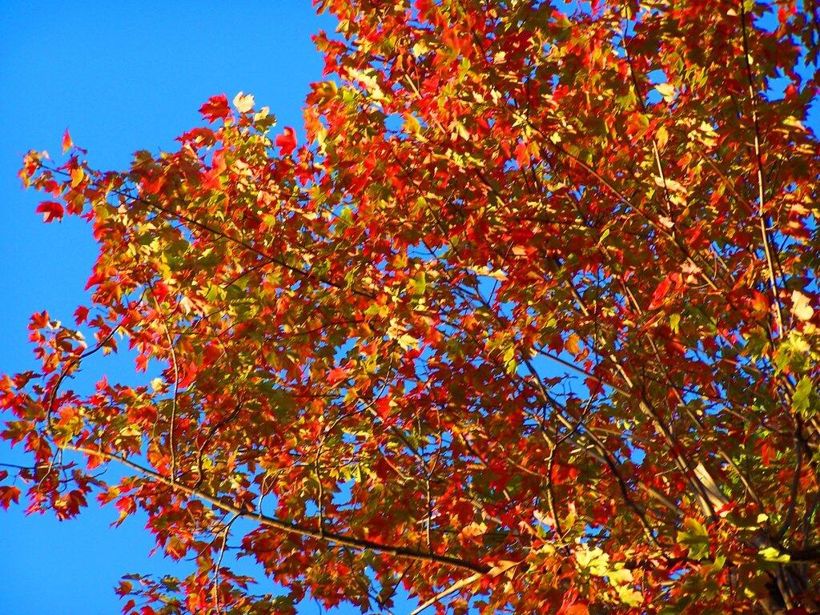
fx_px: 4477
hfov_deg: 10.5
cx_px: 410
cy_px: 308
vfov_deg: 7.9
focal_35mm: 189
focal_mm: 31.3
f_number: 3.2
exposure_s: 1/160
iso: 80
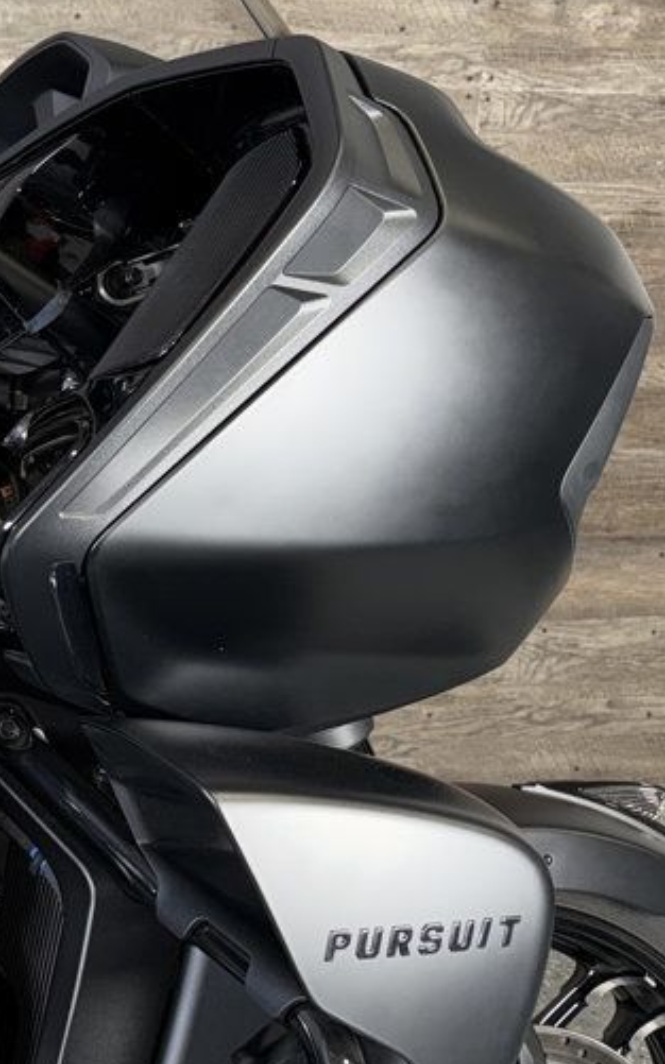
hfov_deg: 21.5
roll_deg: -0.7
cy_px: 499
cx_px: -283
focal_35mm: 52
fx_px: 1508
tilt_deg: -10.3
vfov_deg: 38.9
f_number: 1.78
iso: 80
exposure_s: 1/22
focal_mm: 6.76
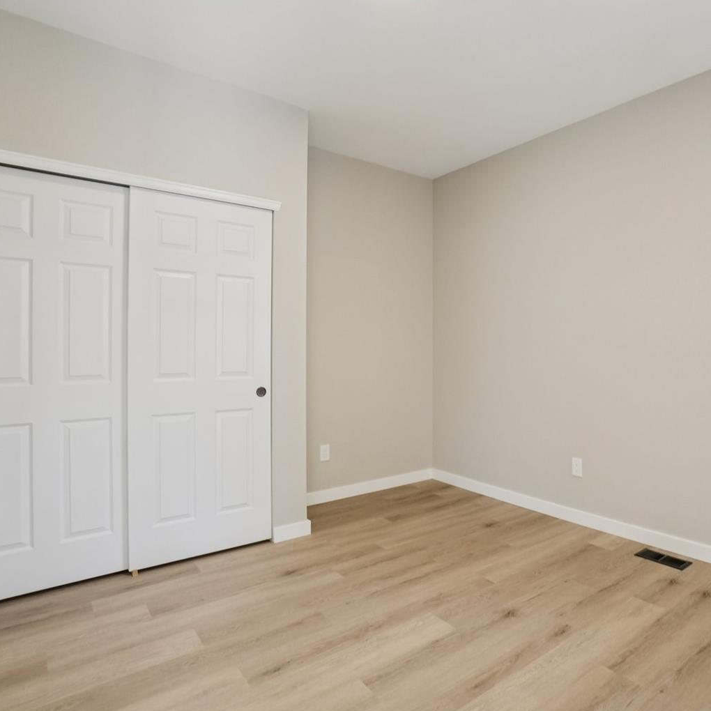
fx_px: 465
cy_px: 355
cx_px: 466
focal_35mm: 20
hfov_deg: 72.9
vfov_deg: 74.8
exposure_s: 1/15
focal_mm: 10
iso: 400
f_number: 8
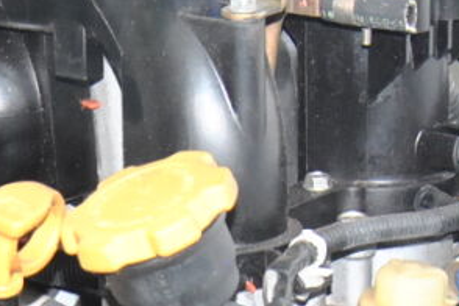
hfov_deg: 7.4
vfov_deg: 4.9
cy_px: 530
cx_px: -44
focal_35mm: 278
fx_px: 3544
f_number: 8
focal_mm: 34
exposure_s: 1/200
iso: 800
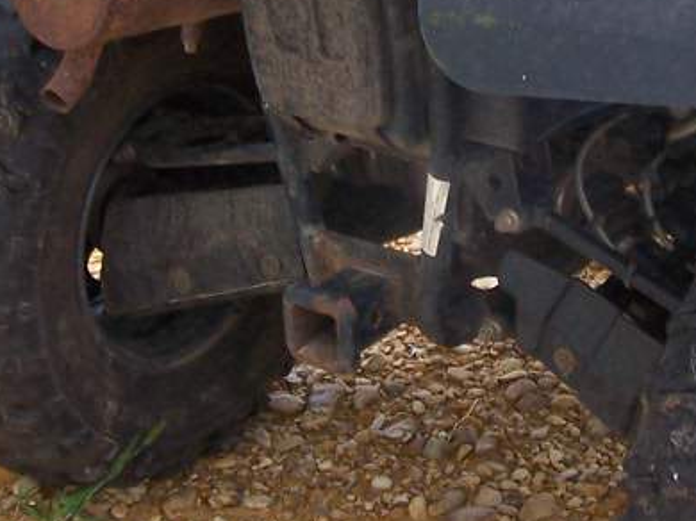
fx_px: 2351
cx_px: 480
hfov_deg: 16.8
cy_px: 91
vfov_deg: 12.6
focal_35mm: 117
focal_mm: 6.3
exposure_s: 1/500
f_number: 2.8
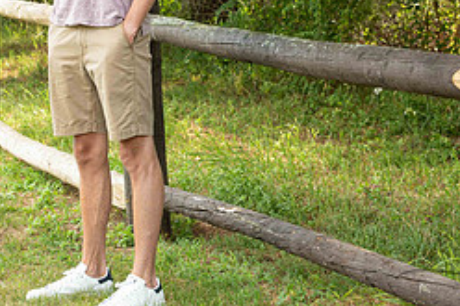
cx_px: 193
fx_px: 2094
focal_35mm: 164
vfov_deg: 8.3
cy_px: 19
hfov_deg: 12.5
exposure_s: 1/200
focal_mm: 70
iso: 500
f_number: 6.3
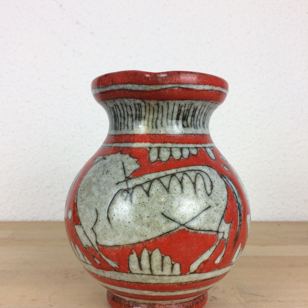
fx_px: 352
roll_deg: +0.9
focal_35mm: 35
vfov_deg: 46.9
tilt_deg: -7.8
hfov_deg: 47.2
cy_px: 185
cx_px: 153
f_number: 2.2
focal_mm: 4.15
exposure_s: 1/100
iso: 64
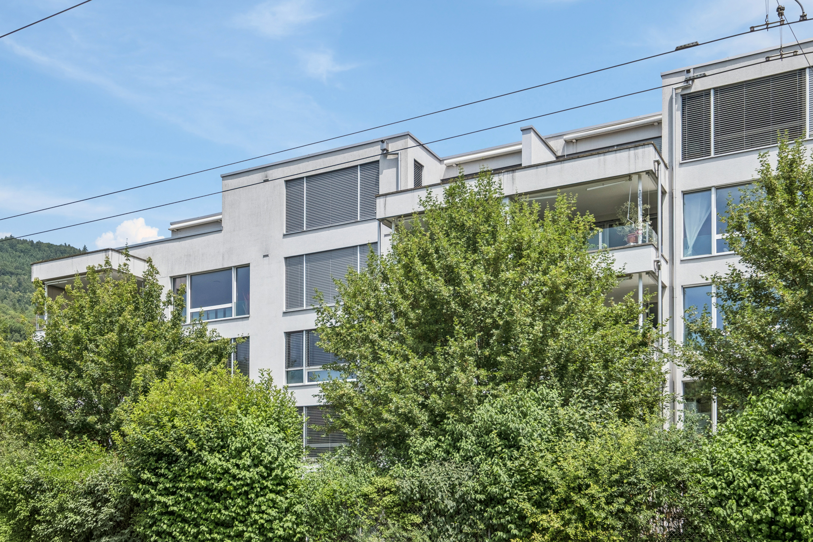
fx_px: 813
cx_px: 406
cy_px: 271
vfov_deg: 36.9
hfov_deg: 53.1
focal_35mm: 36
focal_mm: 24
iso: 160
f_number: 9
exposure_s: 1/280
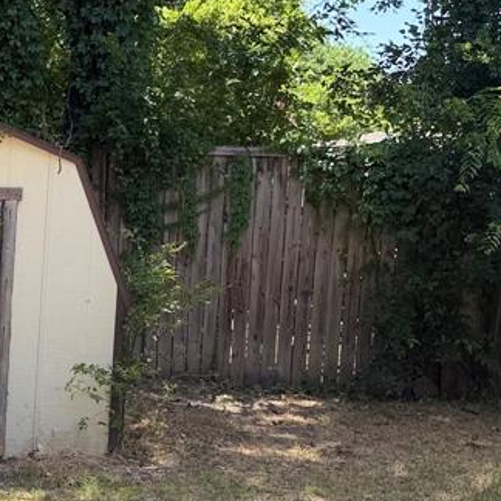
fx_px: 1097
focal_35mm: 67
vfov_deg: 25.6
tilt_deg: -5.4
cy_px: 314
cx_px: -147
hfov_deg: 22.9
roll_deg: -1.0
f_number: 1.78
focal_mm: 6.76
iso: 80
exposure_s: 1/1901
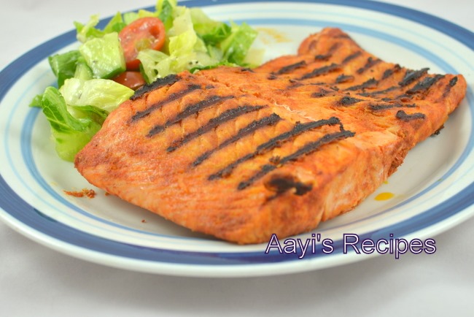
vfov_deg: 25.8
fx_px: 692
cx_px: 237
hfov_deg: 37.8
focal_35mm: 52
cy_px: 158
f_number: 5.6
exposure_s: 1/30
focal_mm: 35
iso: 140
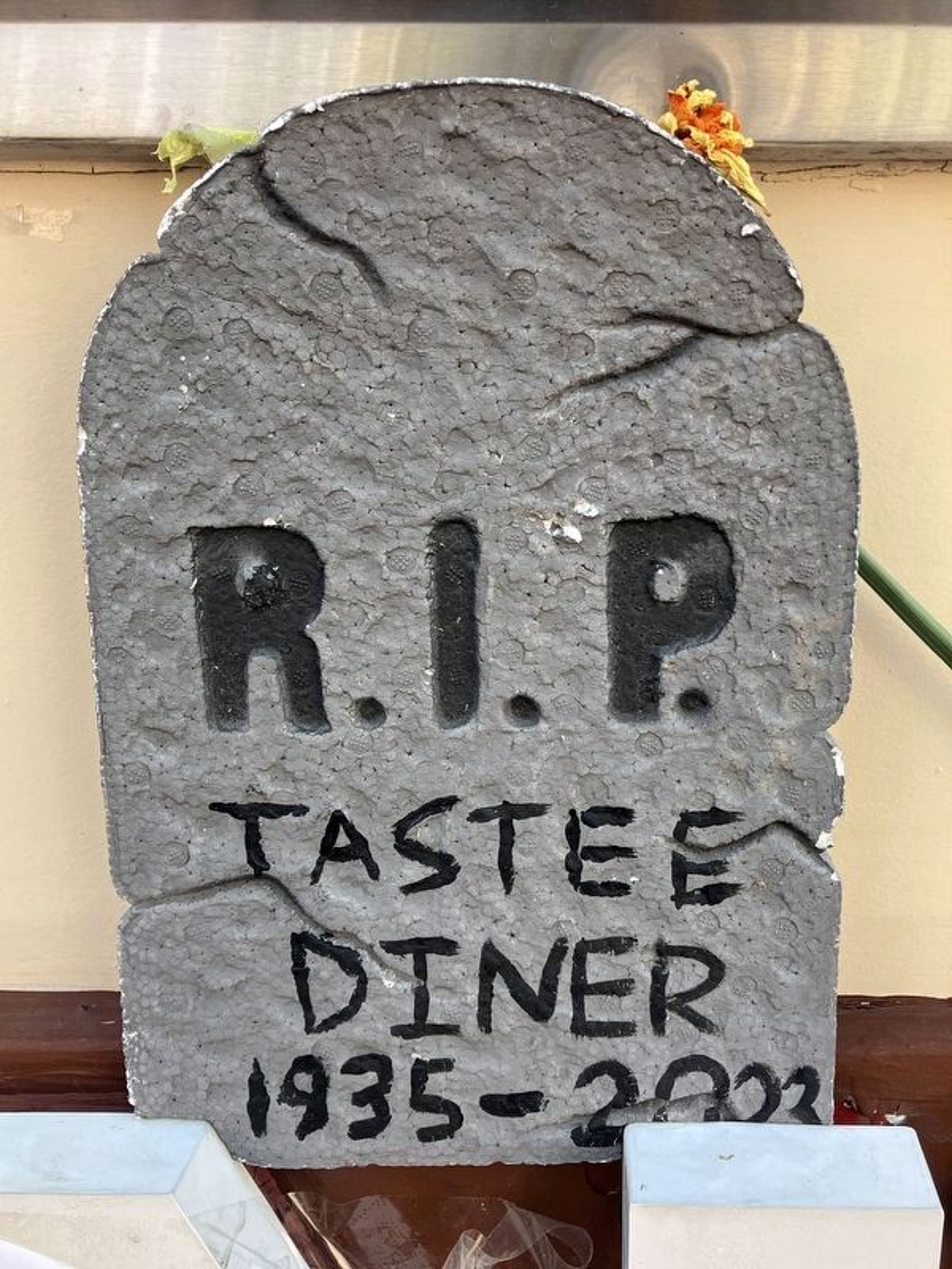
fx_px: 1027
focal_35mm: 28
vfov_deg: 63.4
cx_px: 476
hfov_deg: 49.7
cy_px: 634
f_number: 1.8
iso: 50
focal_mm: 3.99
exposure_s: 1/120
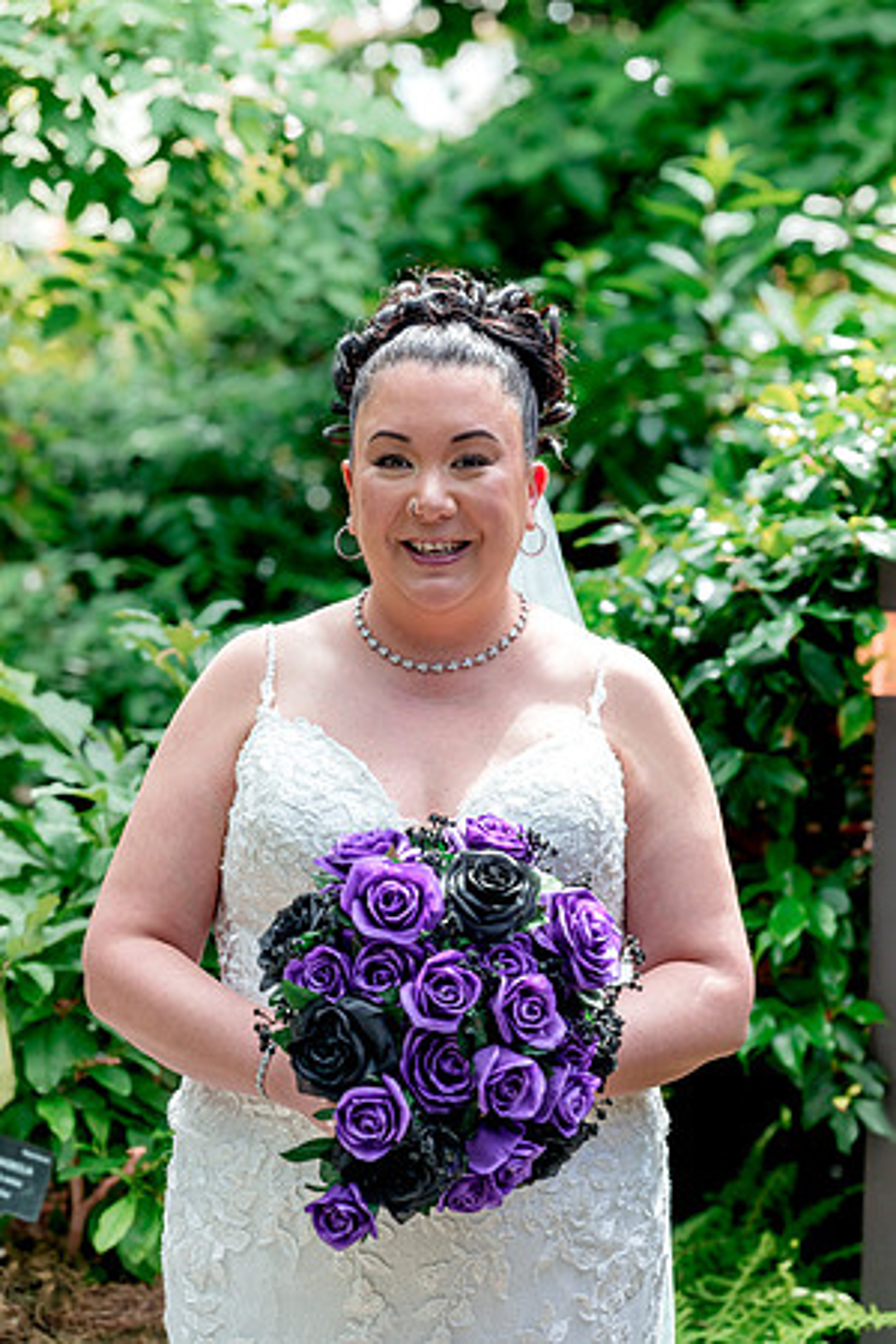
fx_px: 3434
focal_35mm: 92
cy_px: 672
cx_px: 448
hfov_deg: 14.9
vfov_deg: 22.1
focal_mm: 92
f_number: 3.5
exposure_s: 1/640
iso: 640
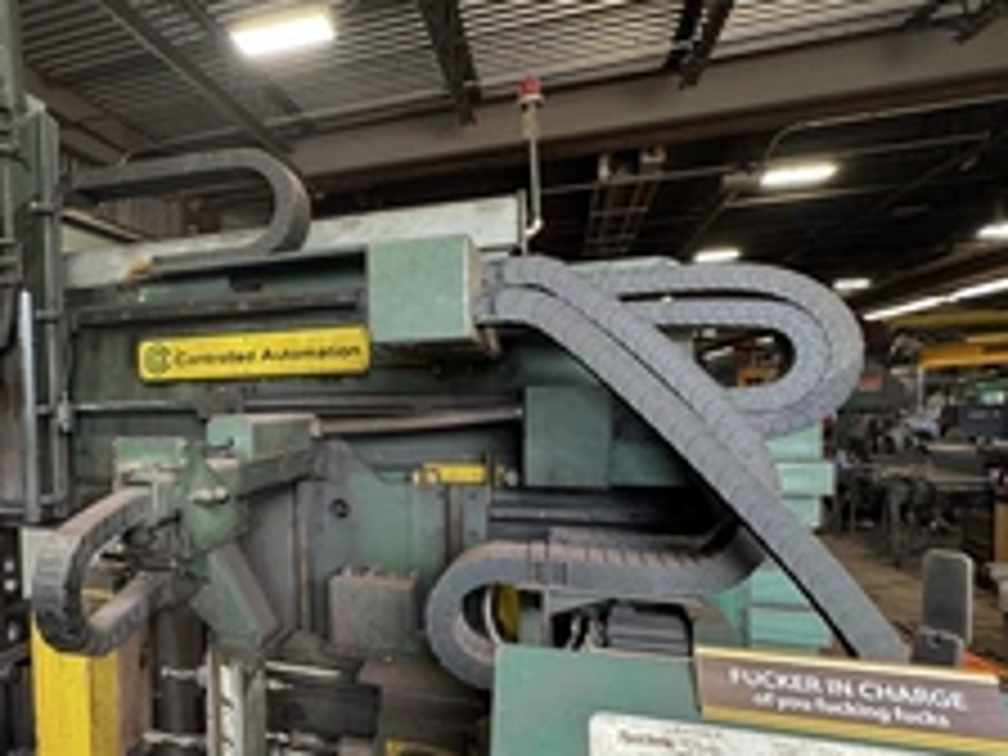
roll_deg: +0.9
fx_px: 728
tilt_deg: -4.2
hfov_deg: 65.2
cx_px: 252
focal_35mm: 25
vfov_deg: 54.6
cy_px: 441
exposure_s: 1/75
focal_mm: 2.22
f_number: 2.2
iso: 320
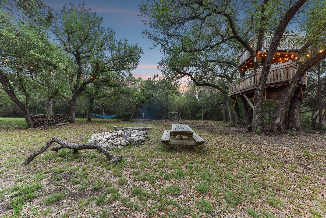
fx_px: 127
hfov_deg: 104.3
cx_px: 163
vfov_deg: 81.2
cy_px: 109
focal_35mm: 14
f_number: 8
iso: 1000
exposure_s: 1/15
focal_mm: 14
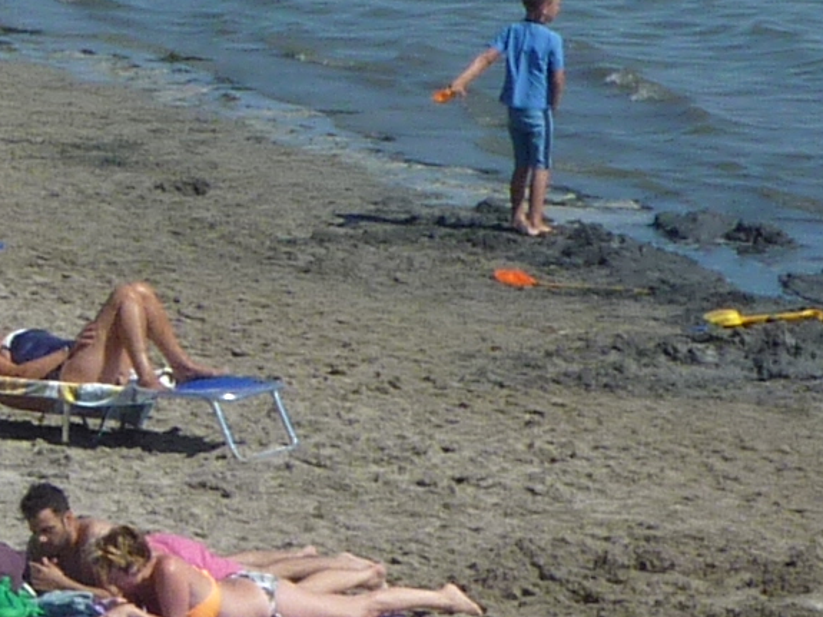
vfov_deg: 3.5
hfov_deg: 4.5
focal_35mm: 425
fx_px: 10102
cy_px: 107
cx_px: -1486
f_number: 5.6
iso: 80
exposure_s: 1/500
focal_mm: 11
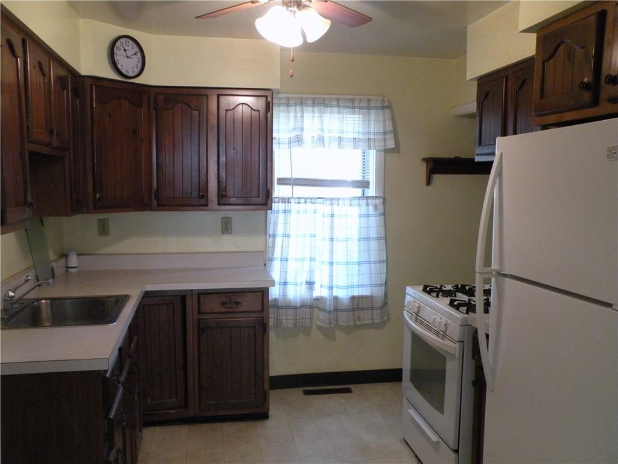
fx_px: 589
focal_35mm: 33
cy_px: 232
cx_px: 309
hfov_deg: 55.4
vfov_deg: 42.9
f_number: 3.2
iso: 400
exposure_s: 1/36.1
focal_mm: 5.8
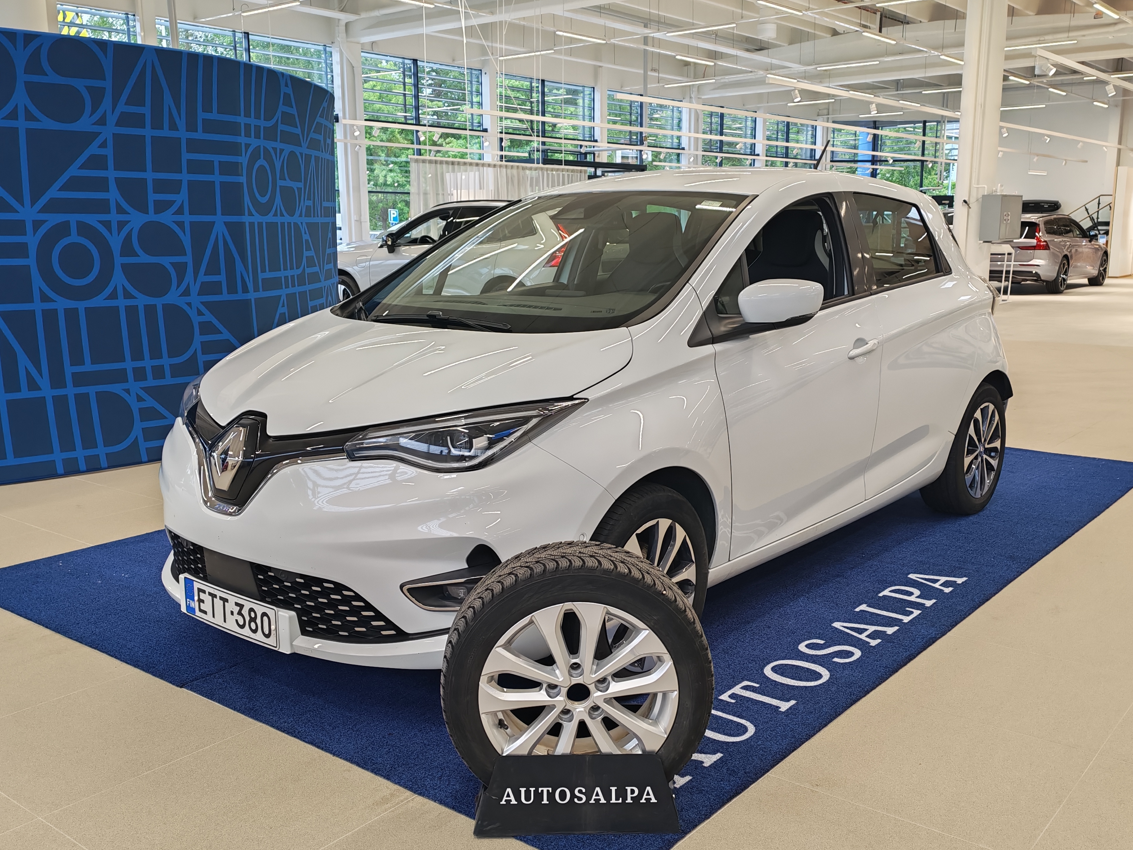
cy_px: 444
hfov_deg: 54.0
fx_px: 1113
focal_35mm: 34
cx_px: 557
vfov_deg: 41.8
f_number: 1.9
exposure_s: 1/100
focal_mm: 6.12
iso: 333
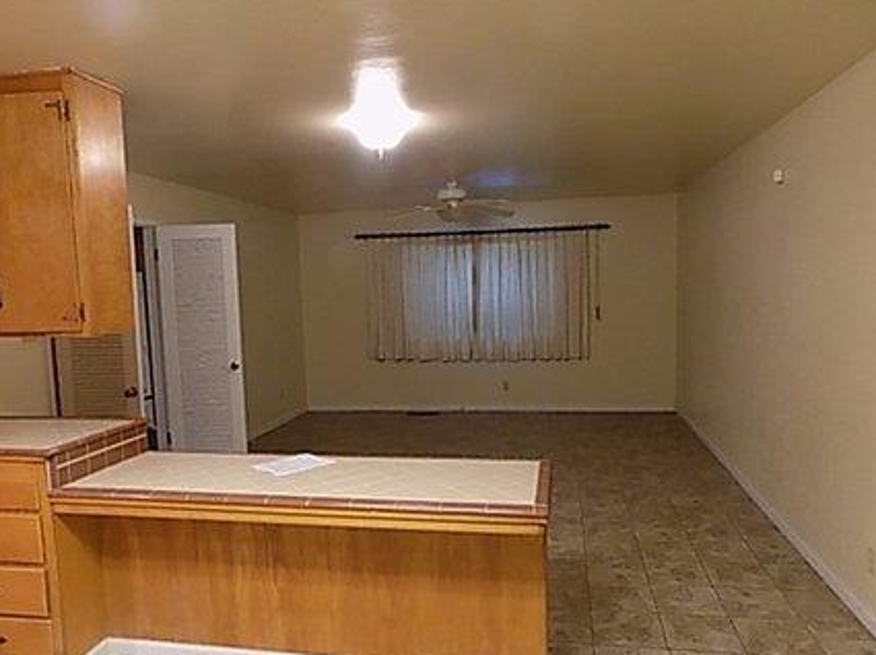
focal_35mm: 26
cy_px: 360
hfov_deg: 67.3
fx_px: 657
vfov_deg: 52.9
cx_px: 427
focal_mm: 4
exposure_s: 1/20
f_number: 3.1
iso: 400
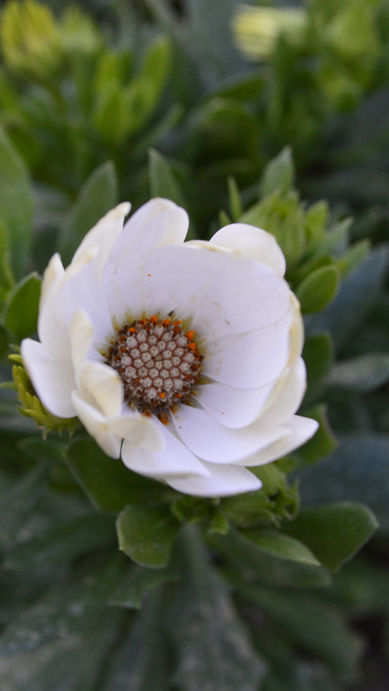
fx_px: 1394
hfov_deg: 15.9
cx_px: 175
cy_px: 345
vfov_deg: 27.9
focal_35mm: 76
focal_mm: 32
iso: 800
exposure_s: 1/125
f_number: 6.3
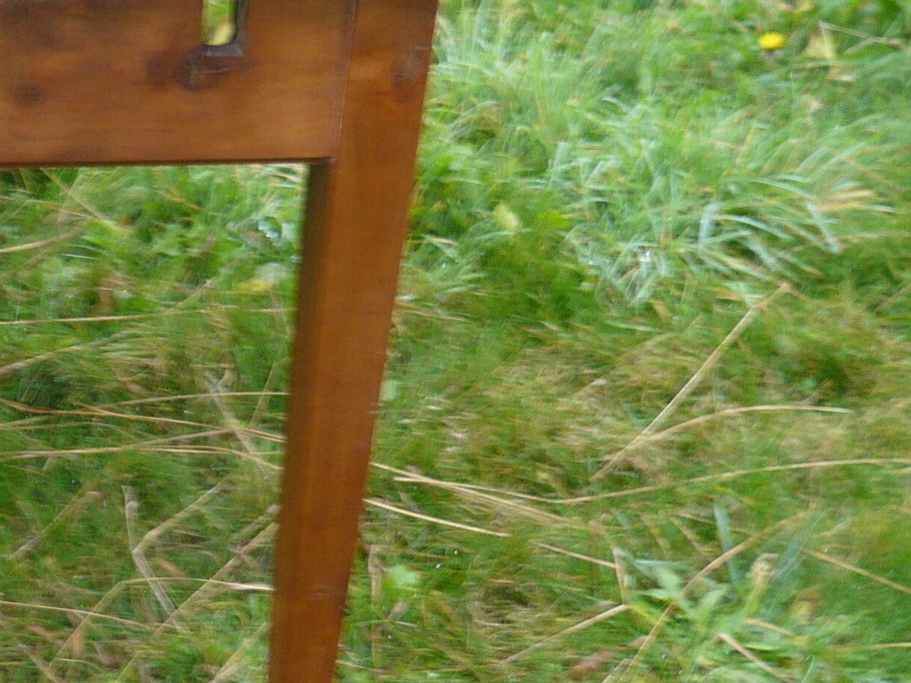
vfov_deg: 16.4
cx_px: -139
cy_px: 251
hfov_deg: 20.5
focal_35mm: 90
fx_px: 2369
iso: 125
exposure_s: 1/30
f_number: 3.1
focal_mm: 5.8
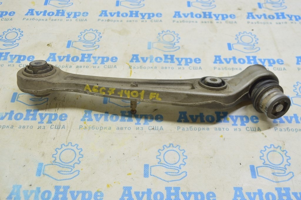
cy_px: 100
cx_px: 150
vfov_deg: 34.2
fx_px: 326
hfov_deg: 49.6
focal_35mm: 39
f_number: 5.6
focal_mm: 26
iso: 400
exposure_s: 1/20
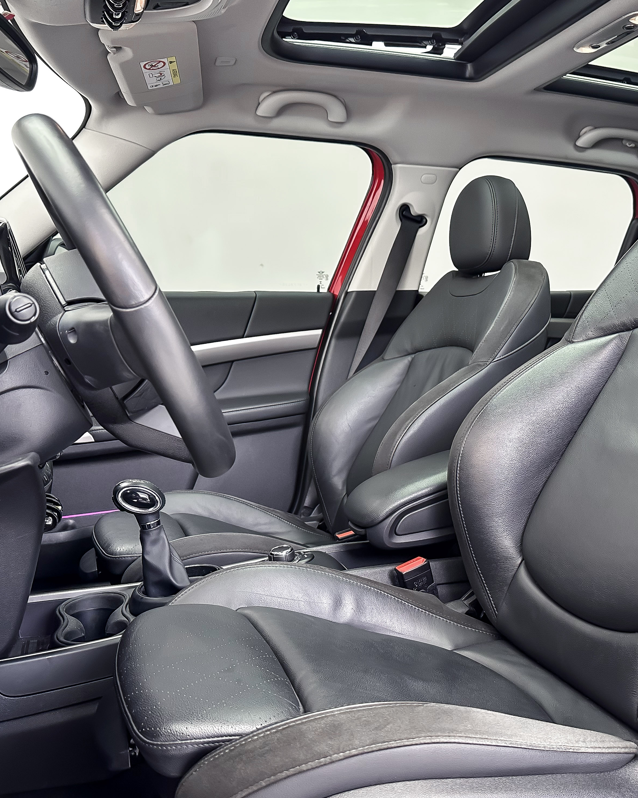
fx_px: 755
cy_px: 398
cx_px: 349
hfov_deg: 45.7
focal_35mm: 32
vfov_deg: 55.7
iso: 250
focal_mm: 6.86
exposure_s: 1/61
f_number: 1.78
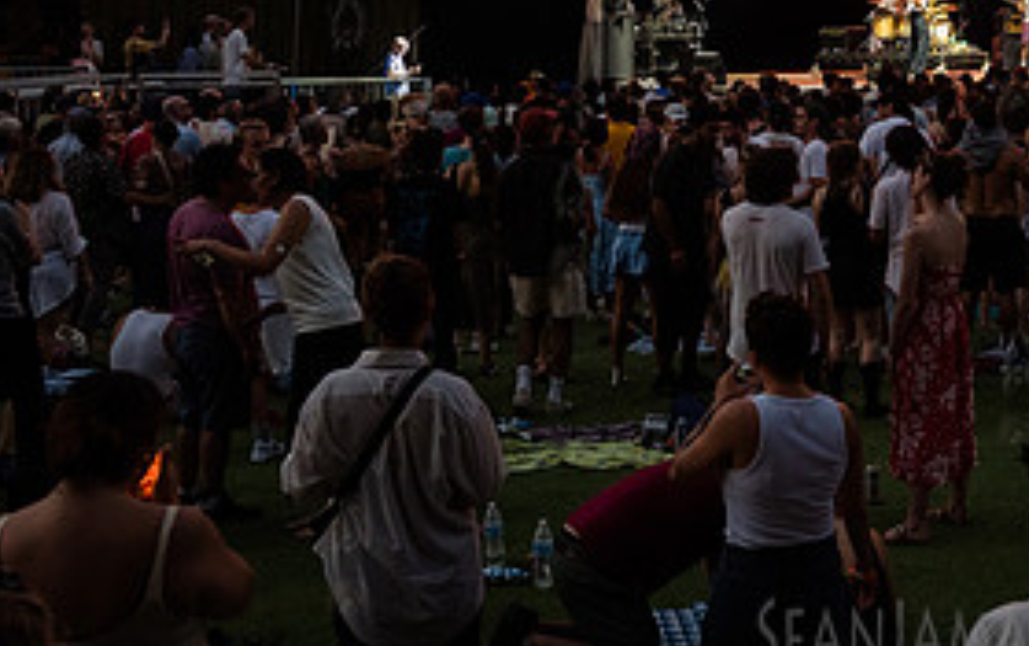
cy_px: 90
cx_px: 1016
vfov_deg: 18.9
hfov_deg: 28.4
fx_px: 1909
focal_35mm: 68
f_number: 3.5
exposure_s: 1/320
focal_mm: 32
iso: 4000
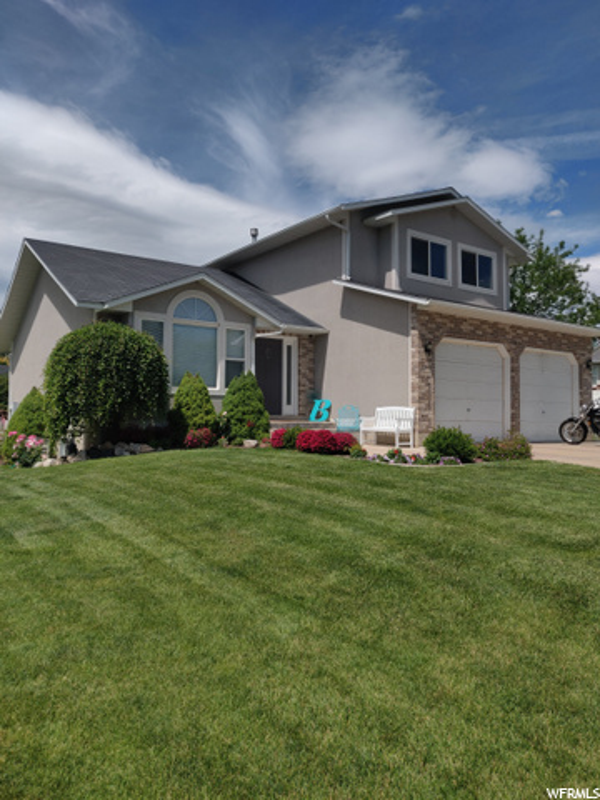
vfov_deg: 69.4
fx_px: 578
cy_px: 400
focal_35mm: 25
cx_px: 300
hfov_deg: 54.9
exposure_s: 1/2591
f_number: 1.7
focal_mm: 4.25
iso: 100
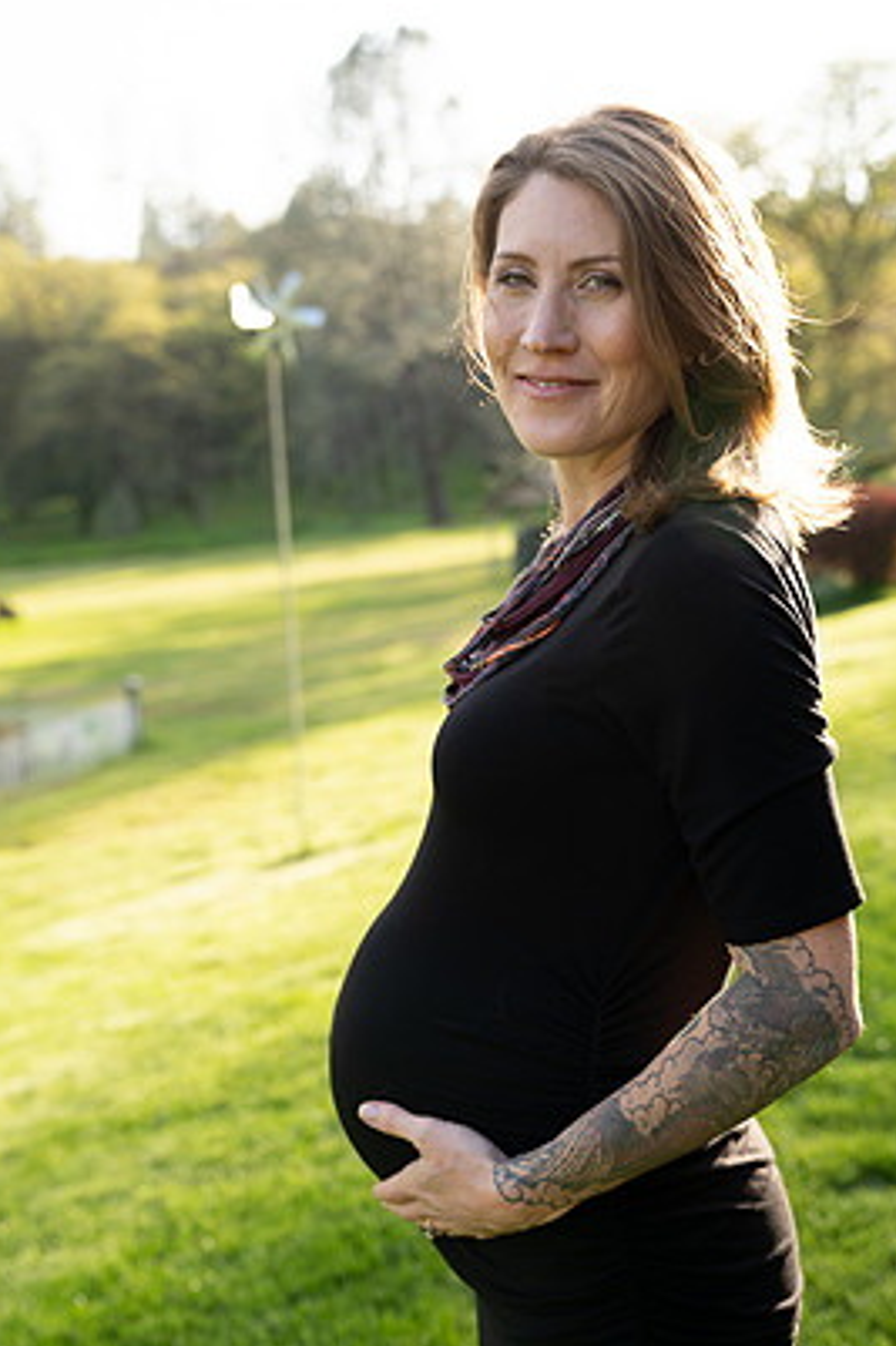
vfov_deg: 42.7
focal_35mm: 46
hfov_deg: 29.2
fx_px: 1719
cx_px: 460
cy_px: 705
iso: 125
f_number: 3.5
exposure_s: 1/250
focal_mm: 41
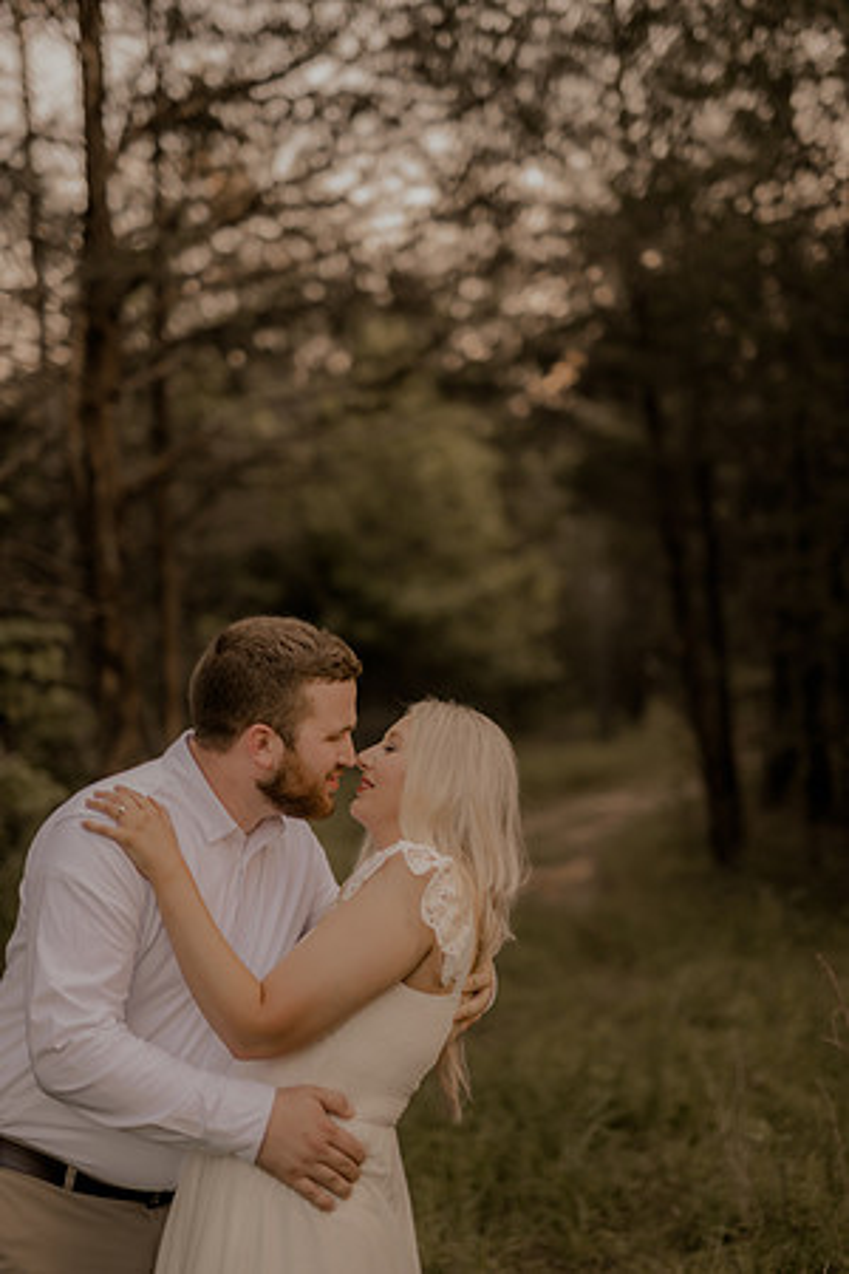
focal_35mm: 50
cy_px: 637
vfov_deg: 39.6
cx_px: 424
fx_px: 1769
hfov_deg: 27.0
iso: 200
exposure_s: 1/250
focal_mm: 50
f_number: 2.2
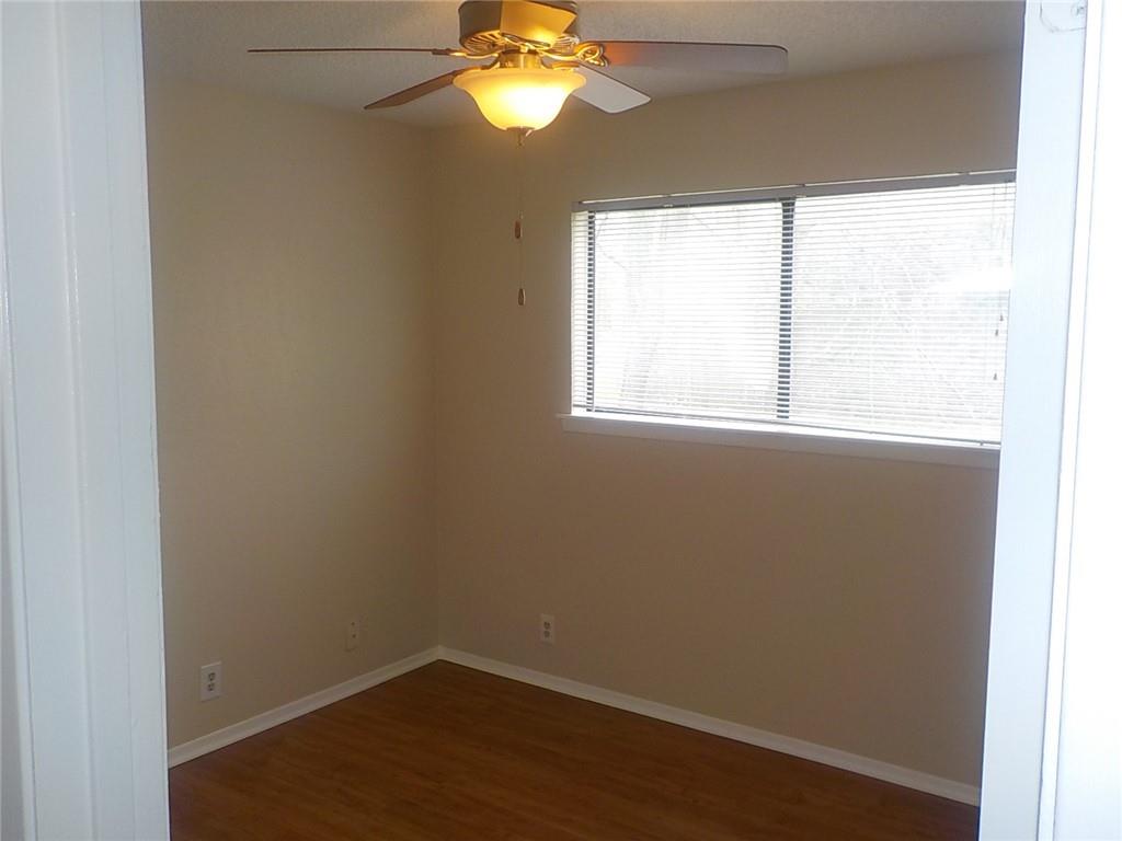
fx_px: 972
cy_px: 420
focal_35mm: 30
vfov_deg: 46.8
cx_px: 561
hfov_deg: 60.0
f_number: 3.3
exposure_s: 1/40
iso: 125
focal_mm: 4.1
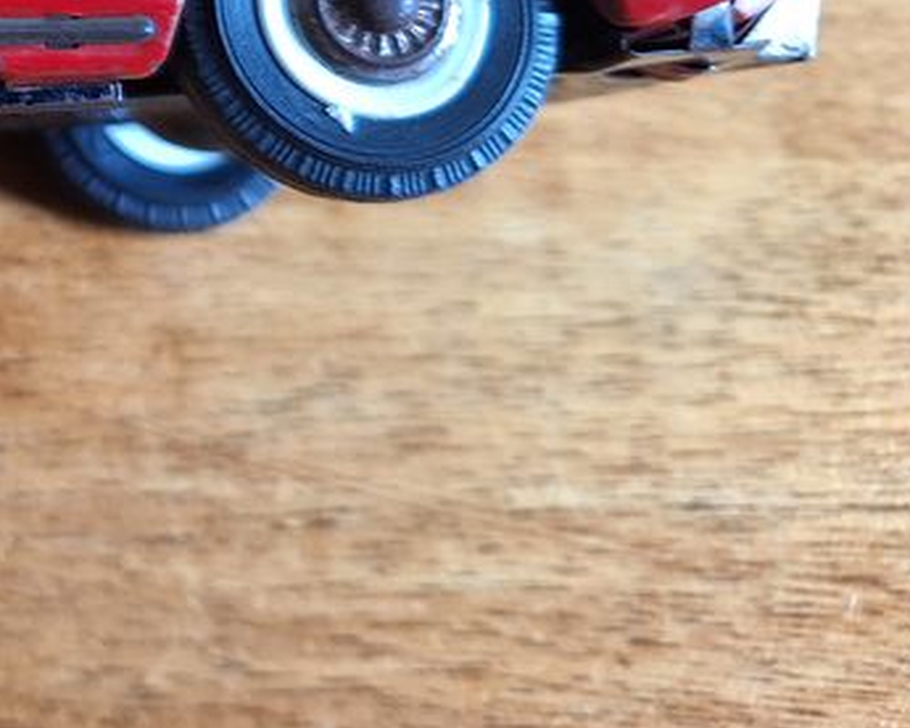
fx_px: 1751
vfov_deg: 21.5
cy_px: -179
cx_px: -372
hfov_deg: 24.2
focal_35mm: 65
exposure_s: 1/50
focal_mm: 5.54
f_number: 1.8
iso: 125
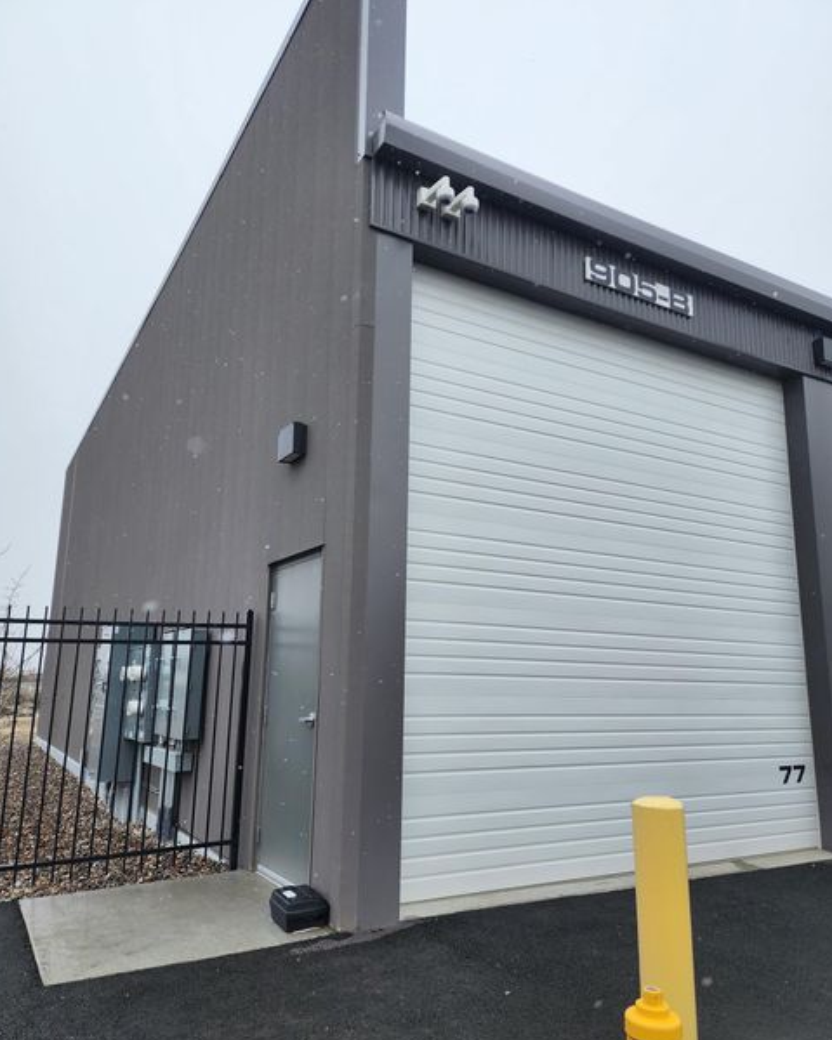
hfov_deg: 56.8
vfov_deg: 68.1
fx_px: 770
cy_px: 546
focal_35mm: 25
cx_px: 413
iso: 12
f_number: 1.8
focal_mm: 6.4
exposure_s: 1/418
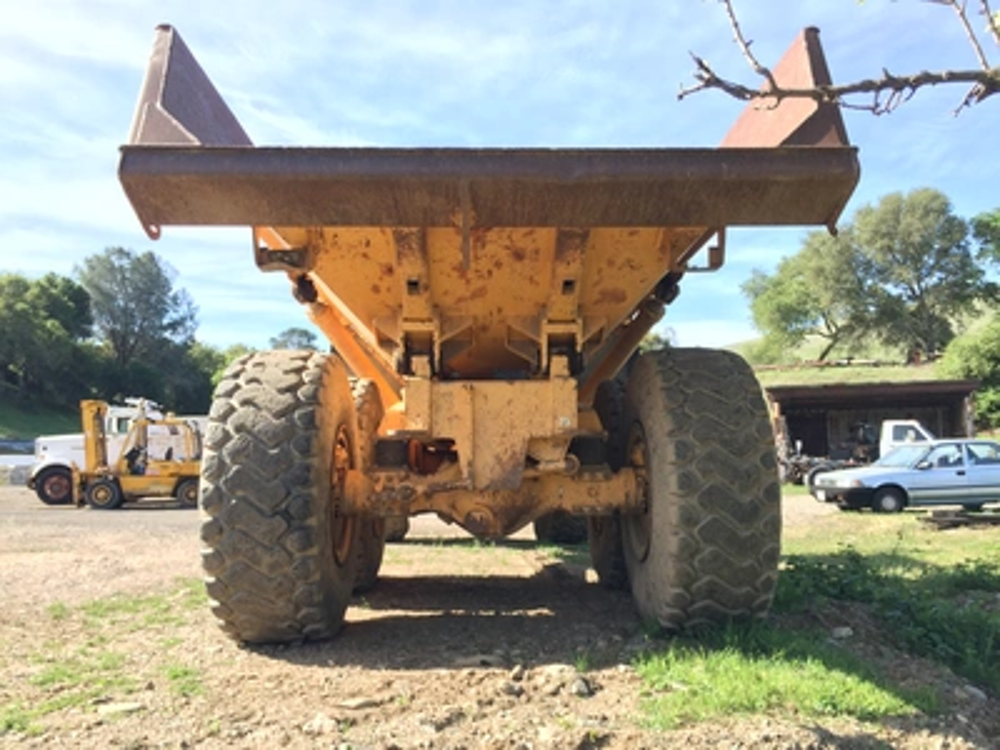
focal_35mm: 29
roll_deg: +0.6
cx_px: 500
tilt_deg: +5.4
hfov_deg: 61.7
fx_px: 838
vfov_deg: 48.2
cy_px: 375
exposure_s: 1/391
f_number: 2.2
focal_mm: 4.15
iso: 32
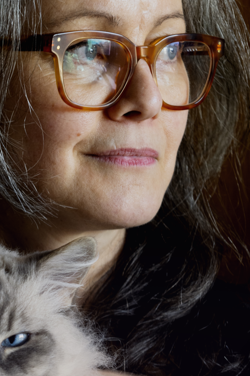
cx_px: 25
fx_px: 2177
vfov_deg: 9.8
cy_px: 301
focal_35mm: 209
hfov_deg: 6.6
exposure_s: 1/20
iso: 250
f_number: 4.5
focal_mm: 70
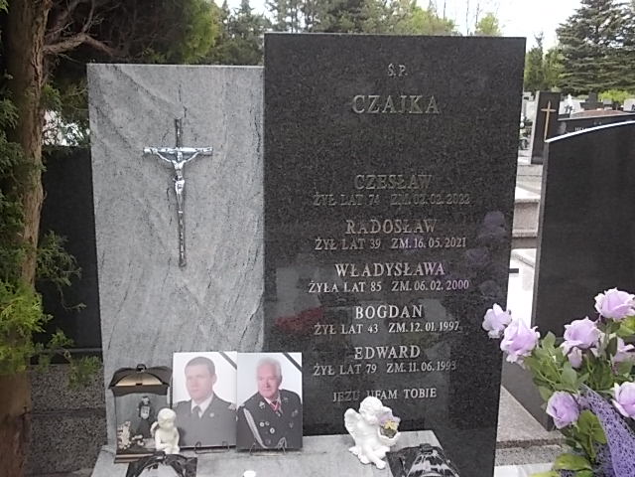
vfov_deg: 37.7
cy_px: 238
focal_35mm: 38
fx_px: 697
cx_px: 318
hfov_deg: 49.0
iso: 80
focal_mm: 5.3
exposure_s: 1/40
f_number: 3.1
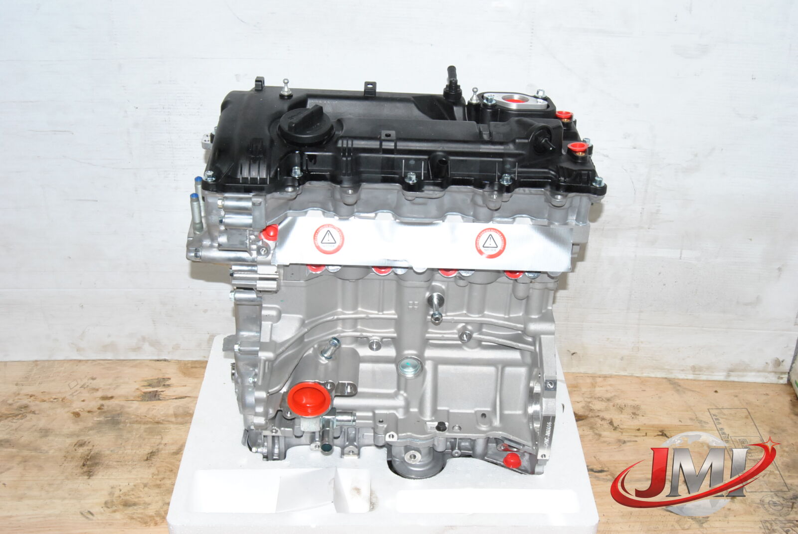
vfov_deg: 29.9
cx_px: 399
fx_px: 999
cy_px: 267
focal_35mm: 45
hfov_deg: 43.6
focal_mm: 30
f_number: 14
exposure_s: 1/200
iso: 800
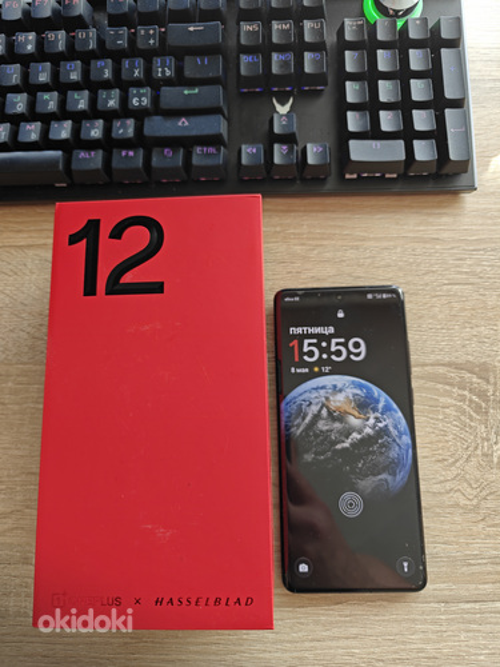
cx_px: 250
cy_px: 334
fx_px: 443
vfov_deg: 73.9
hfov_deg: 58.9
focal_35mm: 23
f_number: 1.6
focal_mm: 6.06
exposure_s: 1/57
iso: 50
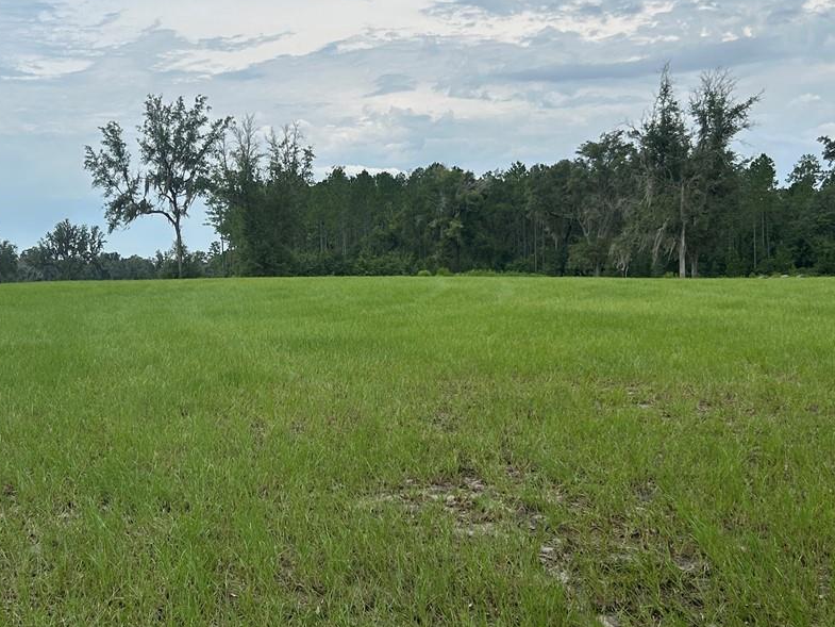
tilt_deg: +0.8
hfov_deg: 35.9
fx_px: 1279
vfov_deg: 27.5
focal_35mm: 53
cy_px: 288
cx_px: 307
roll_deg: +1.3
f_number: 1.5
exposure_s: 1/6993
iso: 50
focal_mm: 5.7
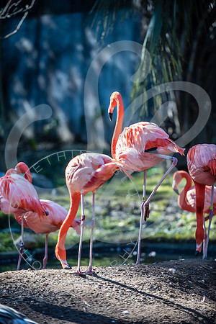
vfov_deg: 11.7
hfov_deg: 7.8
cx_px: 108
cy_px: 162
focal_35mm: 175
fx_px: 1575
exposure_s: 1/400
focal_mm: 175
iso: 200
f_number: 2.8
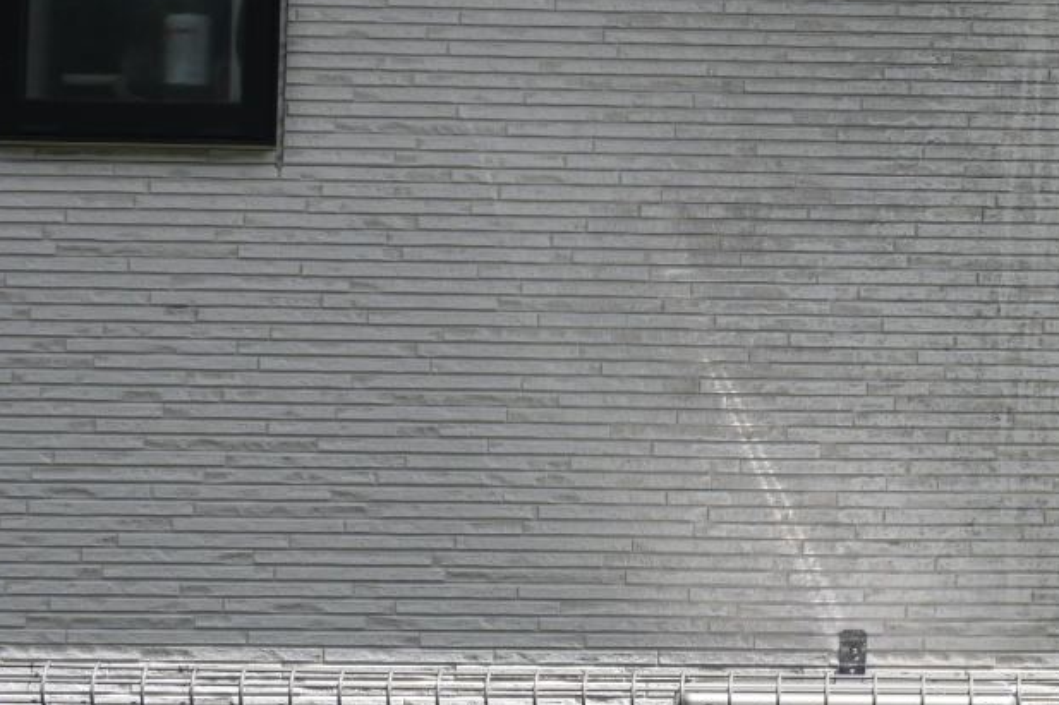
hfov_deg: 15.4
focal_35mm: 128
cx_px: 1265
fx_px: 3763
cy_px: 60
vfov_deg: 10.6
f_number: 5
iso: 640
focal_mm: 32.5
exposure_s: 1/4000
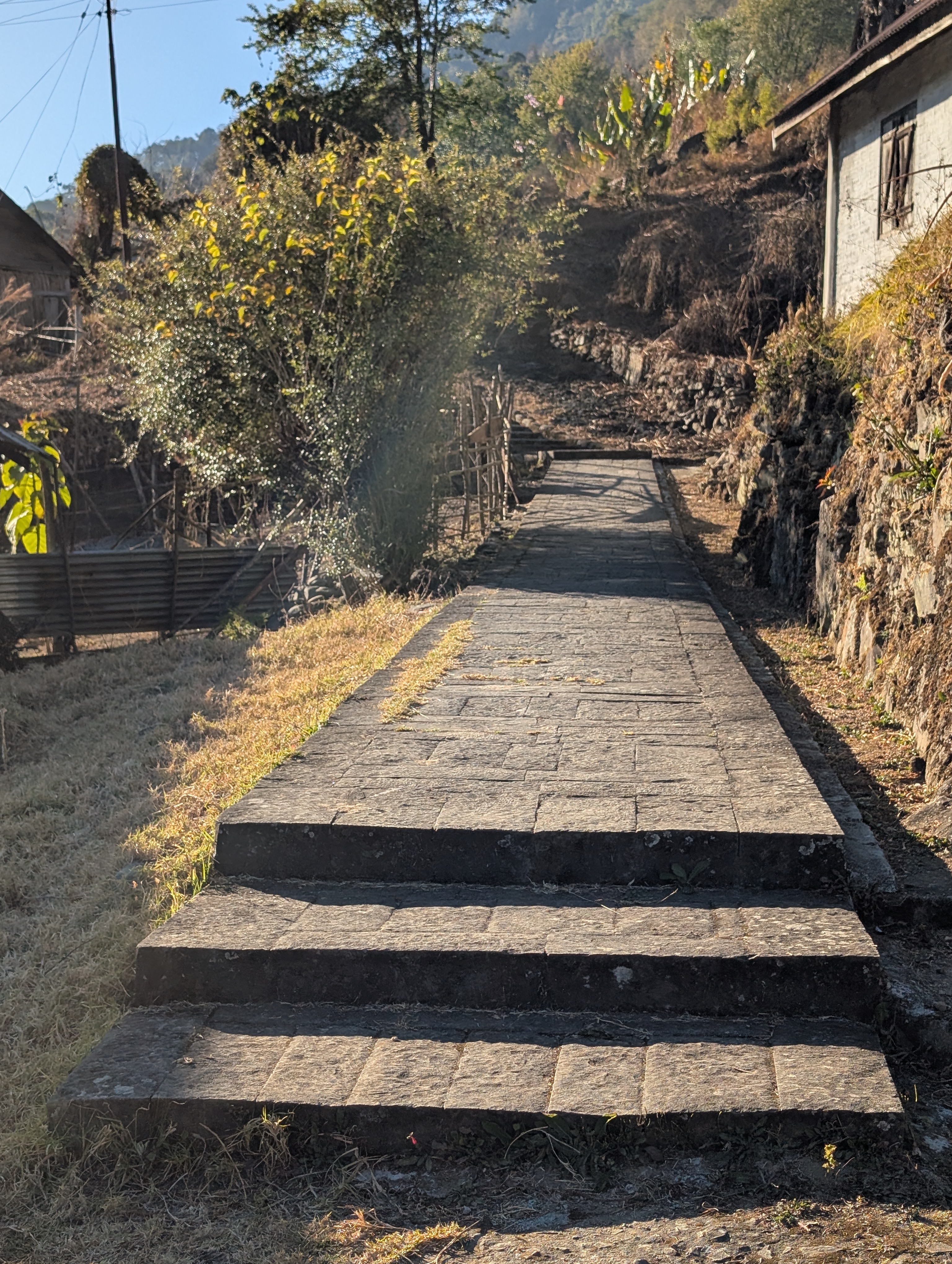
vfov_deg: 38.9
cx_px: 476
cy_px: 632
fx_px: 1792
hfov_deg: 29.7
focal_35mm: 49
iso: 22
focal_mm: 6.9
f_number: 1.68
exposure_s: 1/1193
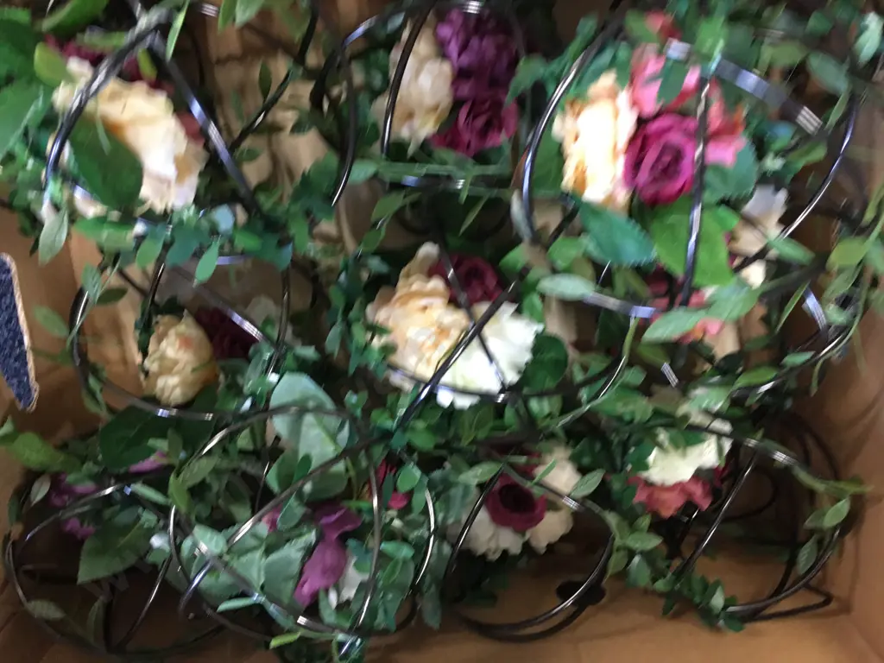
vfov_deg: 48.2
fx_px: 741
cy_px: 332
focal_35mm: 29
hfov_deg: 61.7
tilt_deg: -79.6
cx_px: 442
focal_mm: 4.15
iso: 100
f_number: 2.2
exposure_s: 1/8
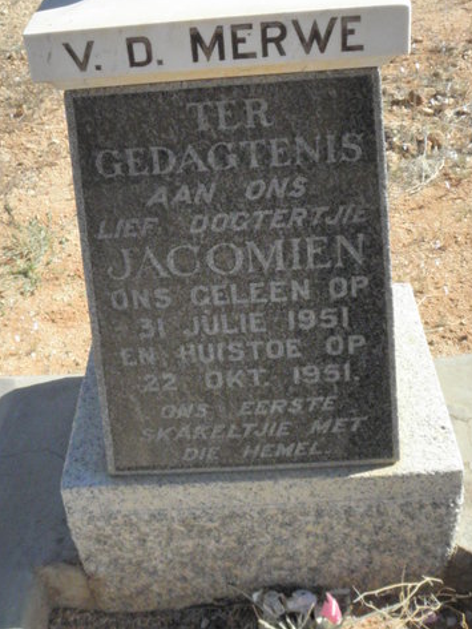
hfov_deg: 32.9
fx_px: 800
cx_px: 227
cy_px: 205
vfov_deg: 42.3
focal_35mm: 44
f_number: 6.3
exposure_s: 1/800
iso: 200
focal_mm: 4.6
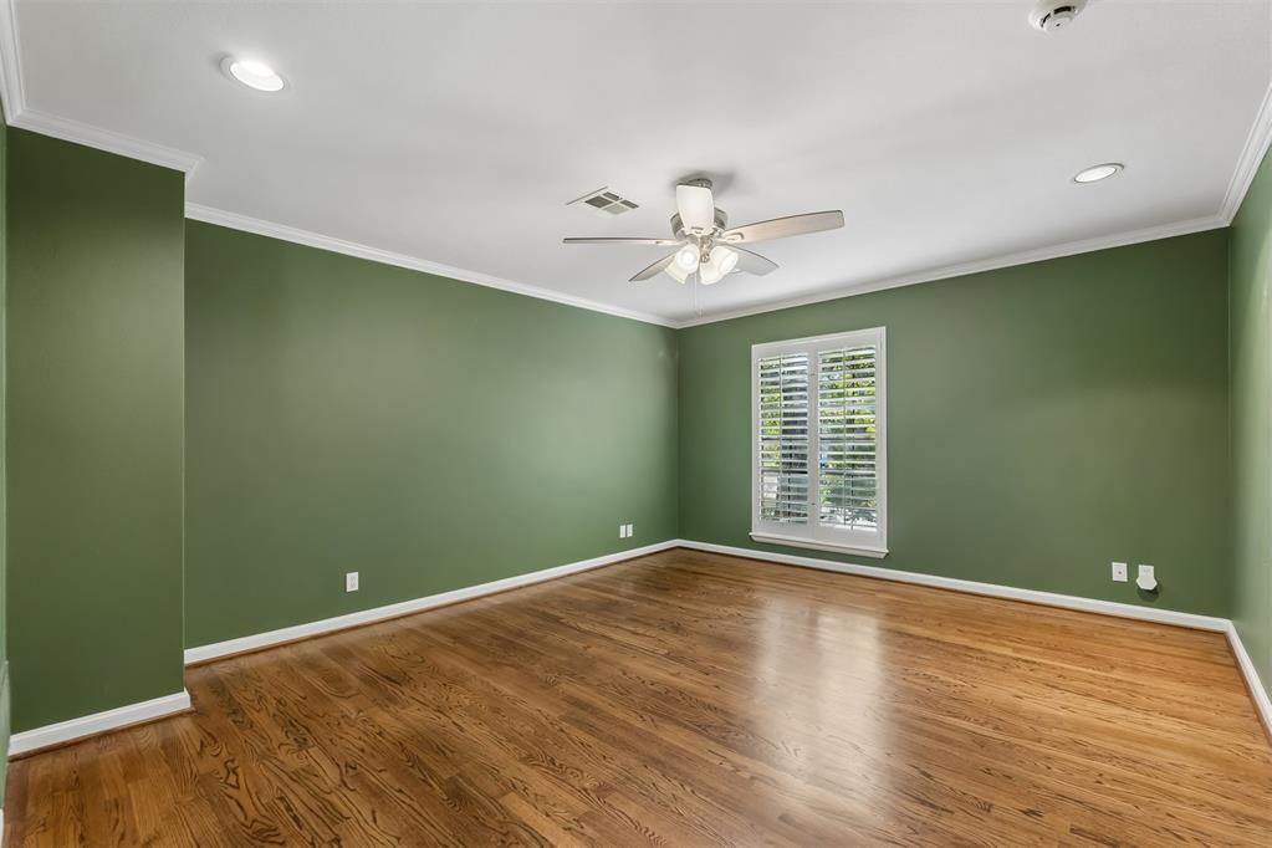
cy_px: 424
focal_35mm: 15
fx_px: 530
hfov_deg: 100.4
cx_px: 636
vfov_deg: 77.3
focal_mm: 10
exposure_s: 1/125
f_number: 5.6
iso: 1000
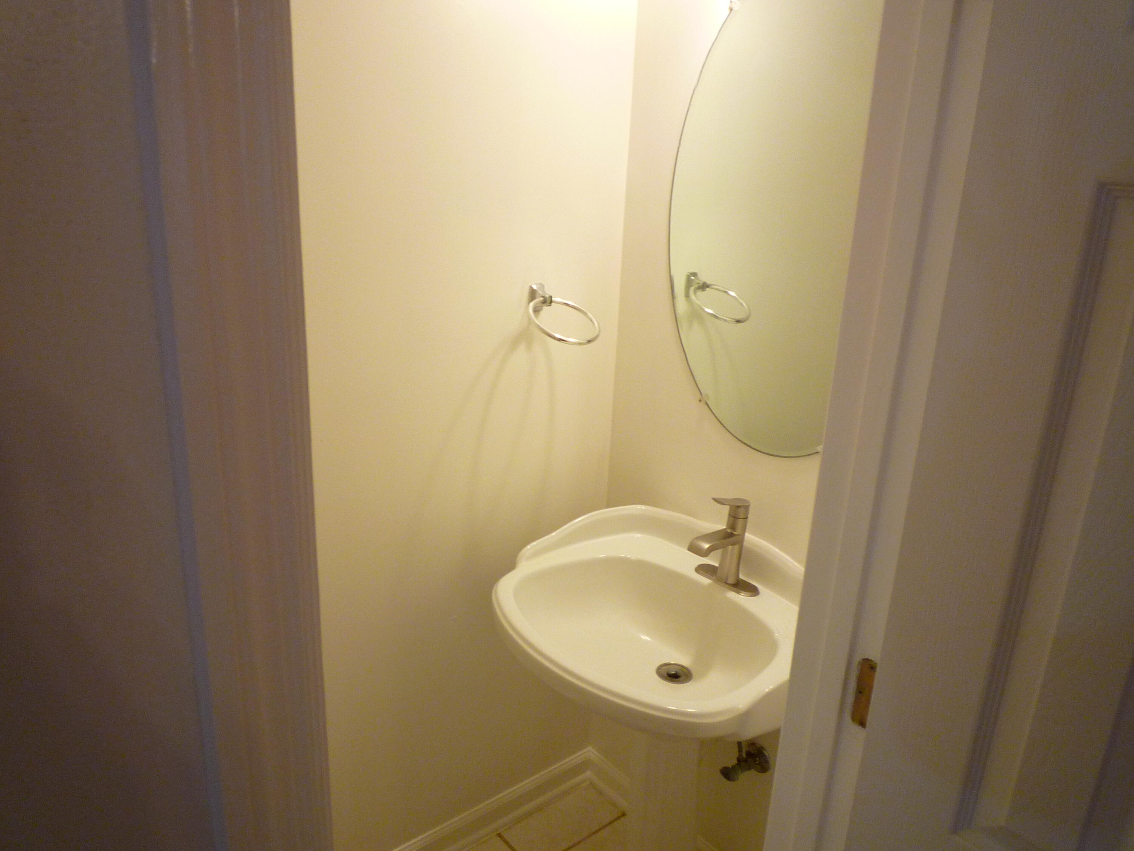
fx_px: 819
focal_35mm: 25
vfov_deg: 54.9
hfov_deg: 69.4
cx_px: 567
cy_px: 426
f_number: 2.8
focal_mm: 4.4
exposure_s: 1/30
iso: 200
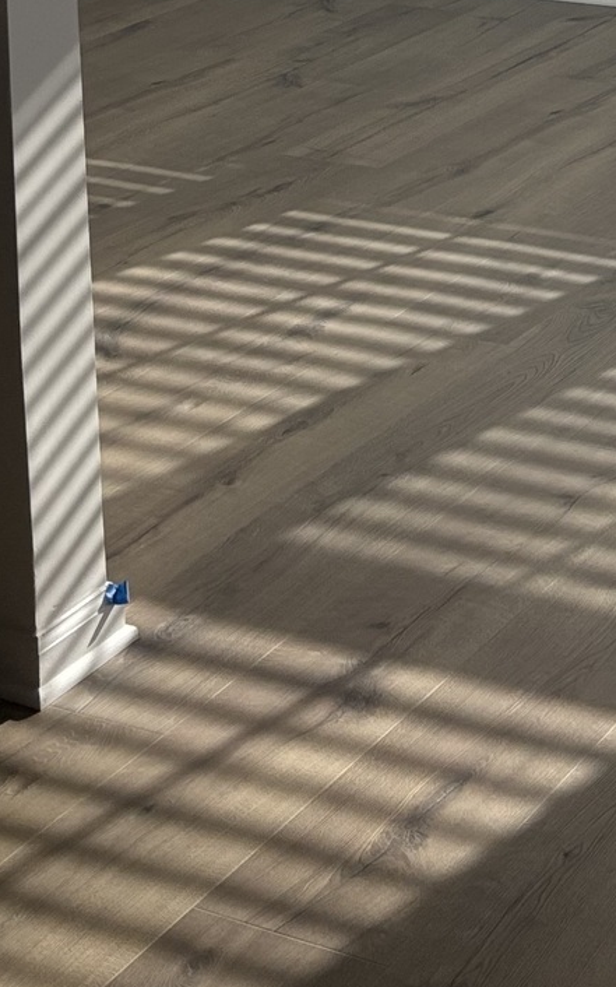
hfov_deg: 13.9
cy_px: -435
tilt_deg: -3.9
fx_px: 2418
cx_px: 844
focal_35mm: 90
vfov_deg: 20.2
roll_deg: +0.2
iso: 50
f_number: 1.6
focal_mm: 5.96
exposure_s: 1/1667
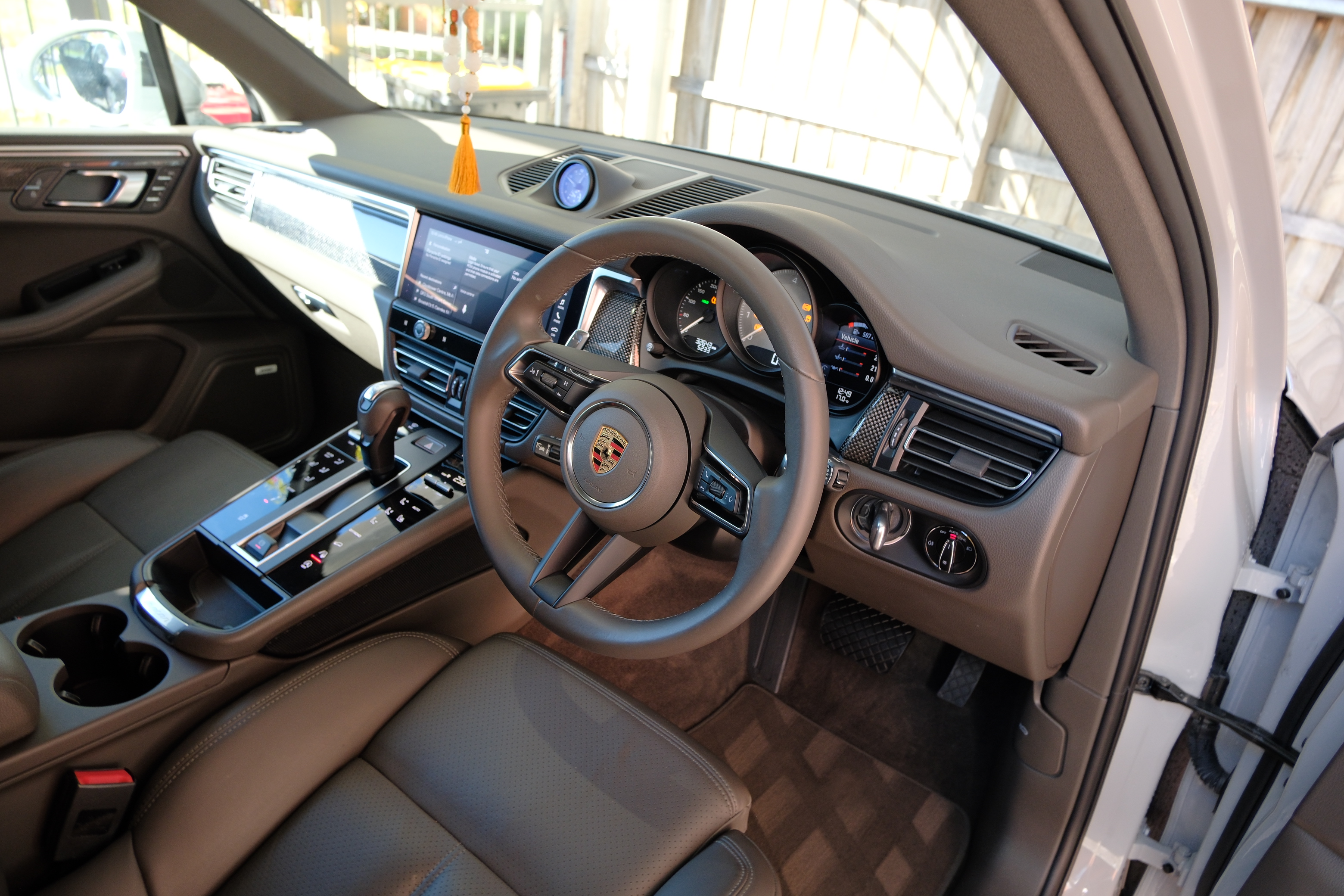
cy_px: 448
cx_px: 672
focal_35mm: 24
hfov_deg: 73.7
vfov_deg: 53.1
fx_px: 896
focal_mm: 16.1
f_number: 4.5
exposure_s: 1/58
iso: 500
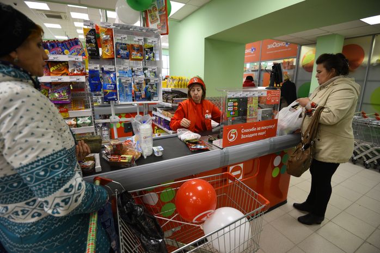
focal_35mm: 16
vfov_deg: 73.8
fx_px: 169
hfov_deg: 96.7
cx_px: 190
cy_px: 126
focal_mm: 16
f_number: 4
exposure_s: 1/200
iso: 1000
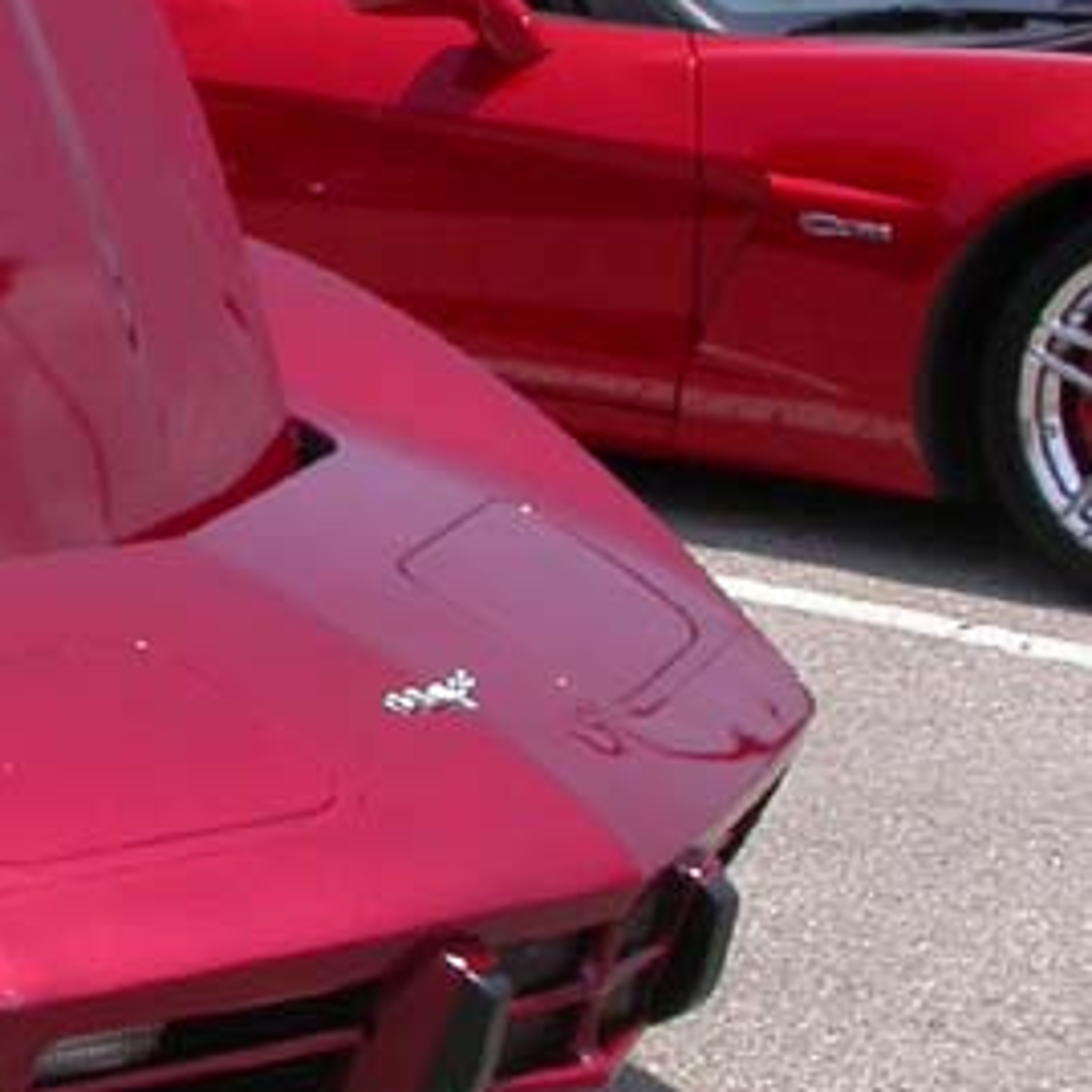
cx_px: -723
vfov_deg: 13.5
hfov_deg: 12.7
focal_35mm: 128
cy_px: 179
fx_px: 4568
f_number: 7.5
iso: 100
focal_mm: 7.85
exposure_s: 1/302
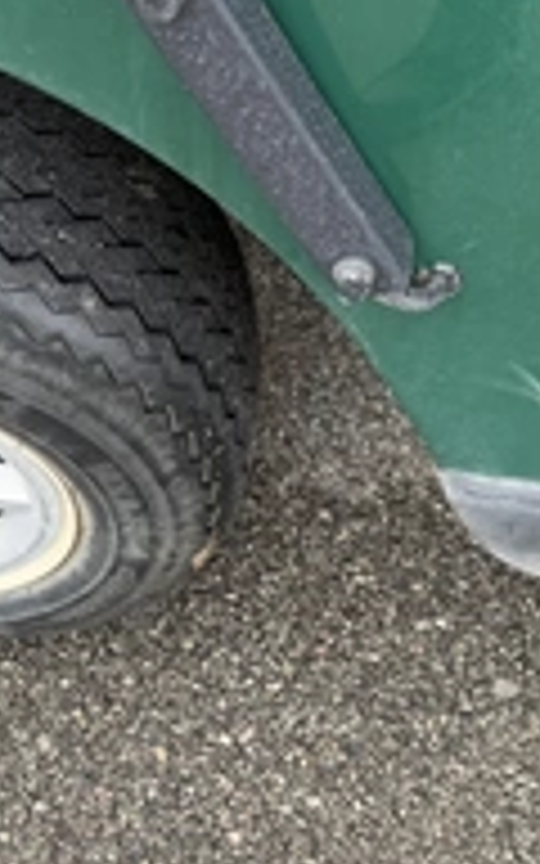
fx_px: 1248
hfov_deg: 24.2
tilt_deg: -52.7
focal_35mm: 53
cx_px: 148
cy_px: 333
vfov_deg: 38.0
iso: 80
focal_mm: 6.76
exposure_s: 1/750
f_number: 1.78
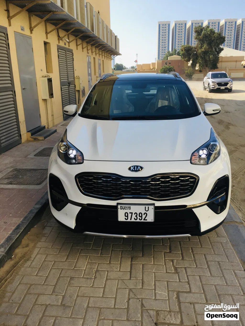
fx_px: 274
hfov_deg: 48.2
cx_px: 122
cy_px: 163
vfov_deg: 61.7
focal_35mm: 29
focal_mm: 4.15
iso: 25
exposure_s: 1/1148
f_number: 2.2
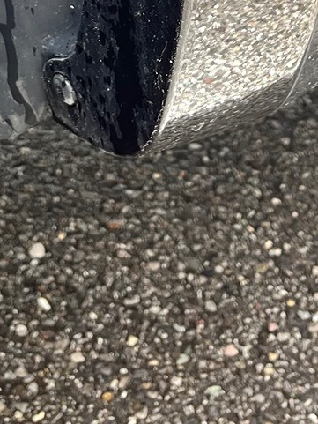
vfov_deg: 16.2
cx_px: 122
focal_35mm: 109
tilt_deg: -13.2
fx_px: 1335
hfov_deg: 13.6
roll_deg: -3.8
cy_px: -253
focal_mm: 5.1
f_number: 1.6
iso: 32
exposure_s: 1/122
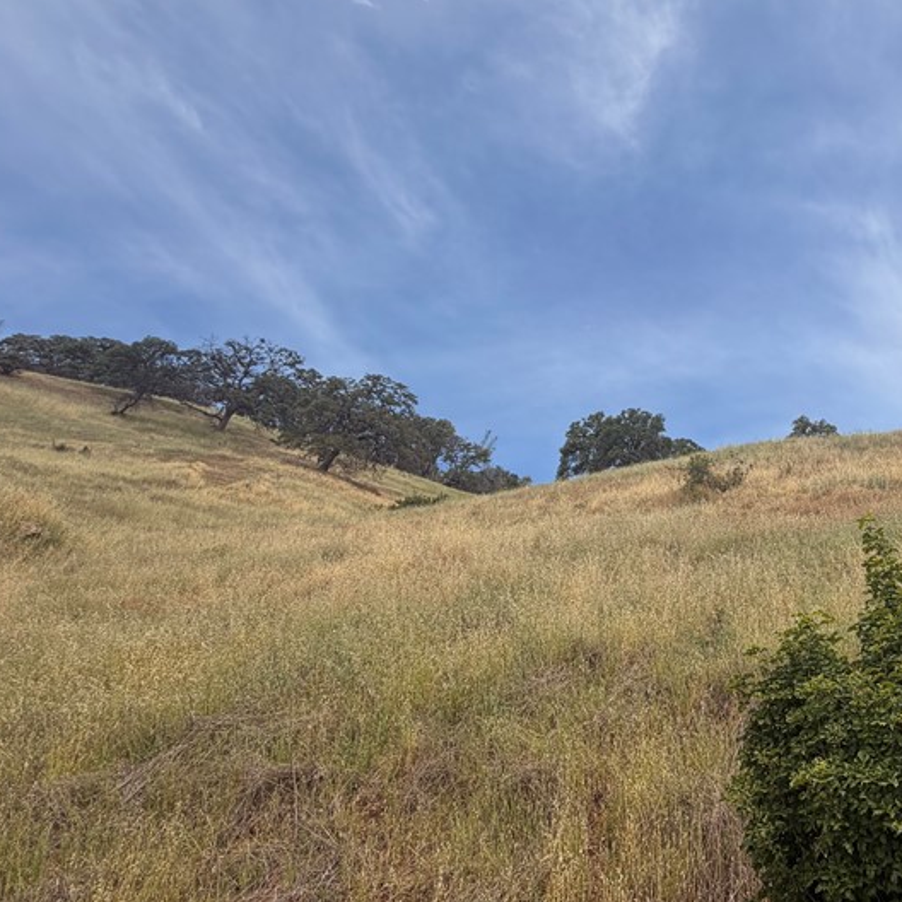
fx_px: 708
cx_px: 798
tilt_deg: +29.3
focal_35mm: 24
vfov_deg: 65.0
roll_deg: +0.4
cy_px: 448
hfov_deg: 56.8
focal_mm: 2.22
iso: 20
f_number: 2.2
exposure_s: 1/1033
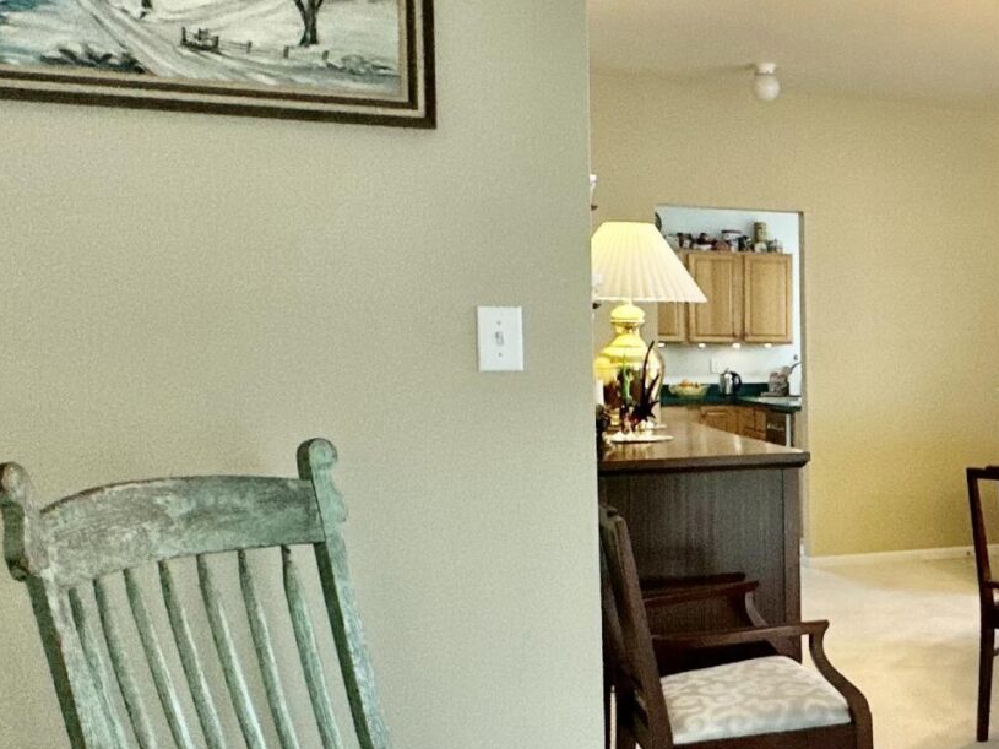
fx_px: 1270
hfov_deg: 37.6
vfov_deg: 32.8
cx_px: 1031
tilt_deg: -3.4
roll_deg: -0.5
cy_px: 432
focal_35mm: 44
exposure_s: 1/120
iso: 250
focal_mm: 2.22
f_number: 2.2
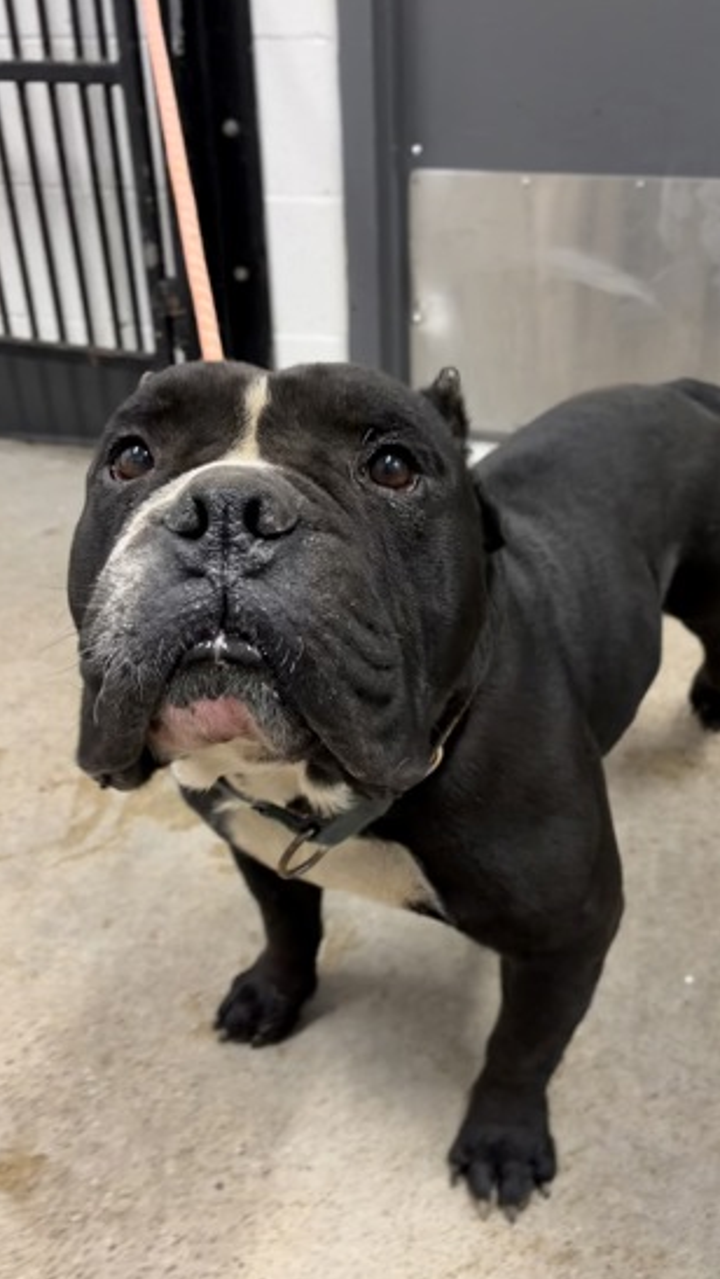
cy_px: 648
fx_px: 984
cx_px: 428
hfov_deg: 40.1
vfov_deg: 66.1
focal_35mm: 29
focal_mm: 5.96
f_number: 1.6
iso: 250
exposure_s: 1/60
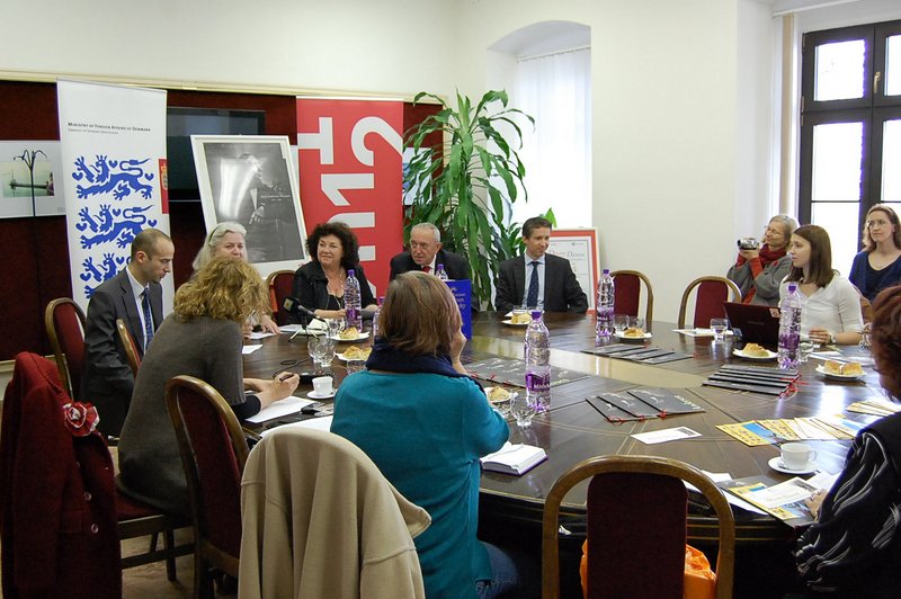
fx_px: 863
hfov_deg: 55.1
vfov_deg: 38.3
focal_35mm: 34
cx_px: 450
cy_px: 300
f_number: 4.5
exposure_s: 1/80
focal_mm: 23
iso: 1600
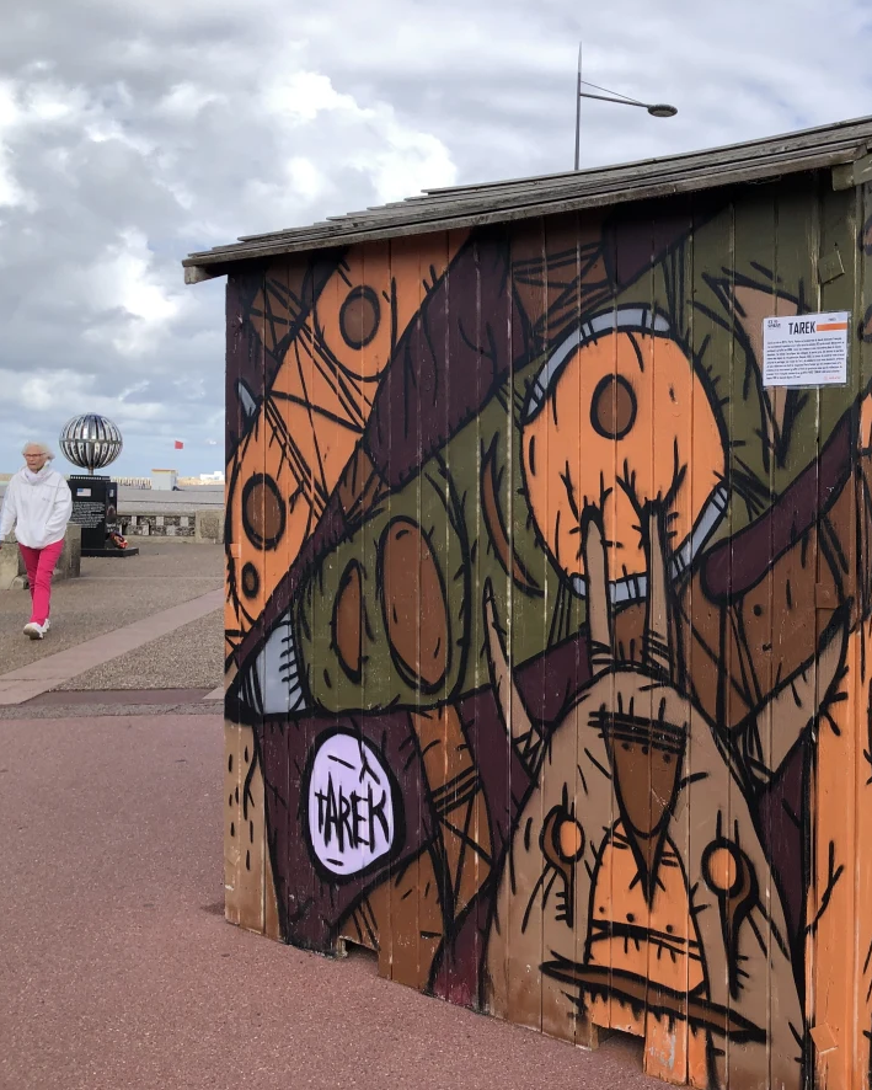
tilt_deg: -1.3
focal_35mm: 37
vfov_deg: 49.1
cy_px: 543
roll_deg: -2.3
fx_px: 1193
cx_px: 726
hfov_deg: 38.3
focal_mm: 4
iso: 20
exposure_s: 1/1245
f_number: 1.8
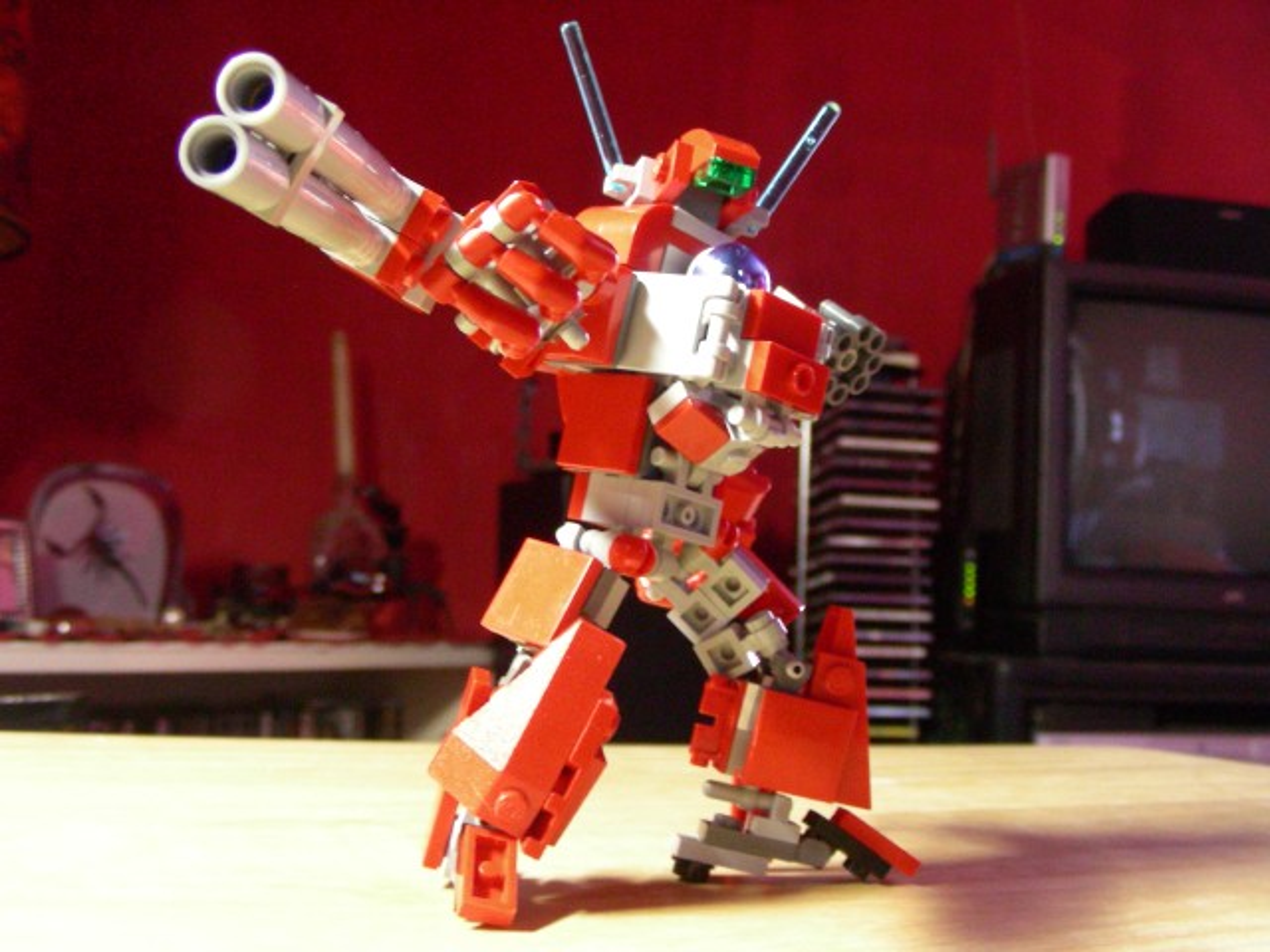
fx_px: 1394
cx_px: 635
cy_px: 476
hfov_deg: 49.0
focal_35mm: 38
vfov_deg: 37.7
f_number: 3.5
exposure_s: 1/2.7
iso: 400
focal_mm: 6.3
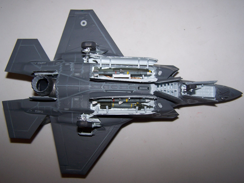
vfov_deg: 37.7
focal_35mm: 38
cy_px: 92
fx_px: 268
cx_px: 122
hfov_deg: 49.0
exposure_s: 1/60
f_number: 2.8
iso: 80
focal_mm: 6.3
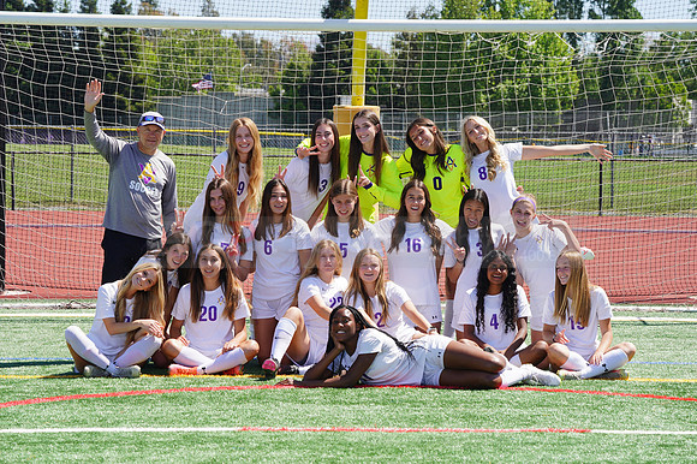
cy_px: 232
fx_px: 2767
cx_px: 348
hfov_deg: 14.4
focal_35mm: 143
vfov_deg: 9.6
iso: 200
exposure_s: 1/250
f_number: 11
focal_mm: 143
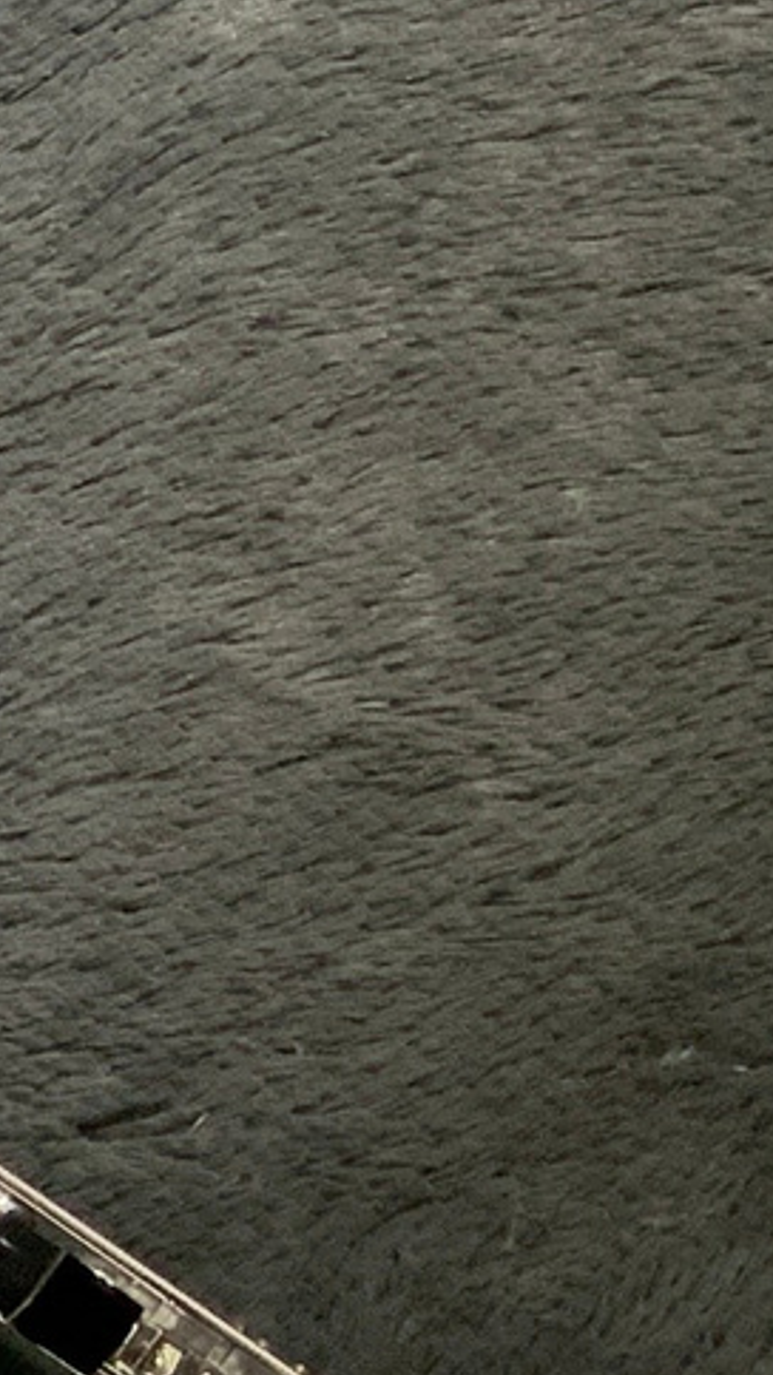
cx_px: -2035
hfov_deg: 6.3
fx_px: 6090
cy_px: 148
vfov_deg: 12.8
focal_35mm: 167
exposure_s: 1/104
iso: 50
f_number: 1.8
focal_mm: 3
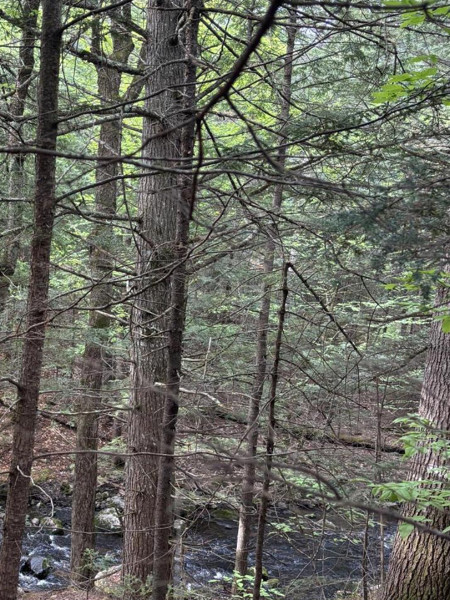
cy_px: 372
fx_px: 936
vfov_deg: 35.4
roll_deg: -3.5
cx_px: 1
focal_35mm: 54
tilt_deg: -12.4
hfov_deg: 25.7
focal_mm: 5.96
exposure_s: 1/100
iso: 125
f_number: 1.6
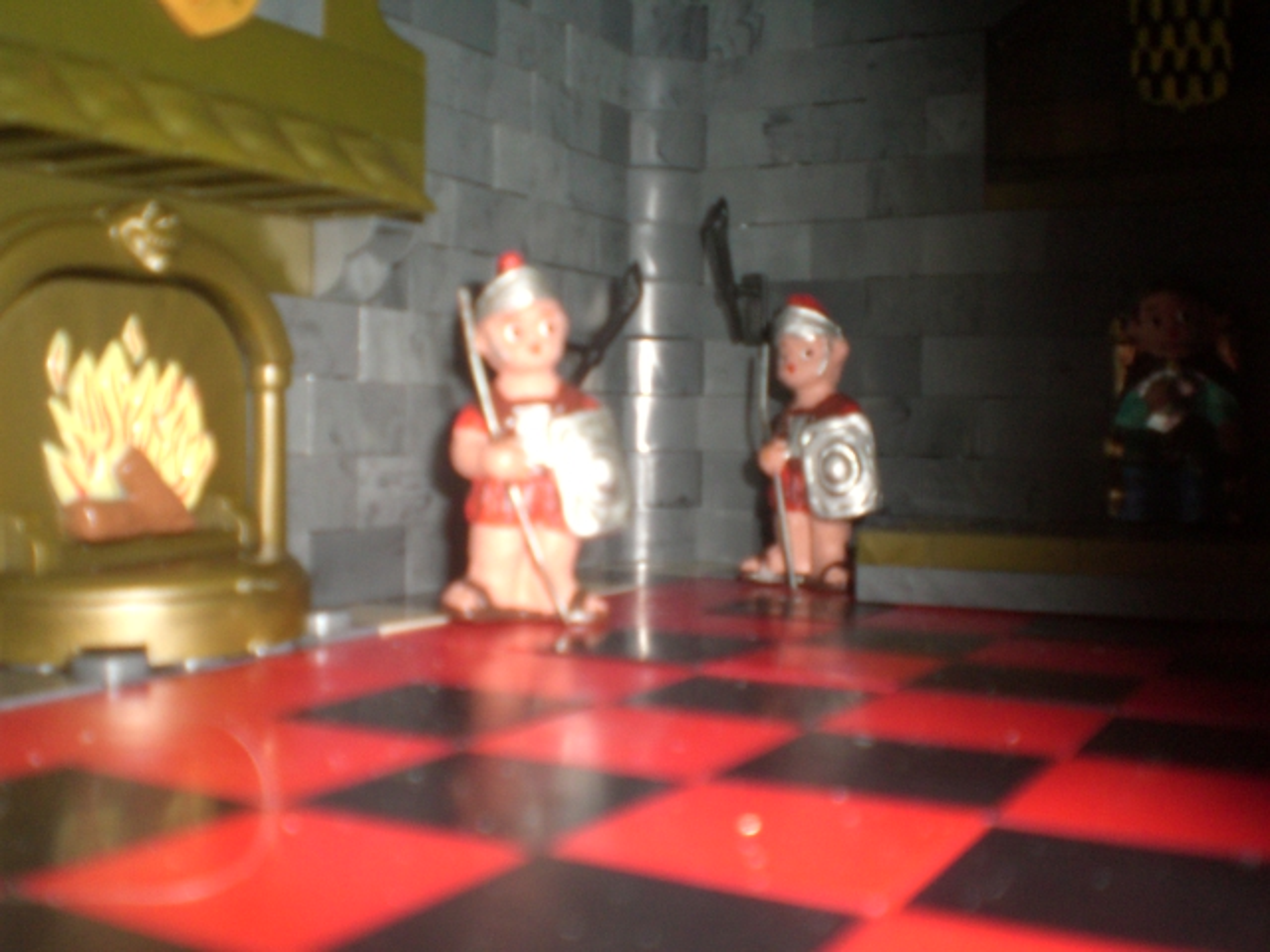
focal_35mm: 38
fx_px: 1394
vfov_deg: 37.7
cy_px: 476
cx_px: 635
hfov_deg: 49.0
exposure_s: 1/60
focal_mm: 6.3
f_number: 3.1
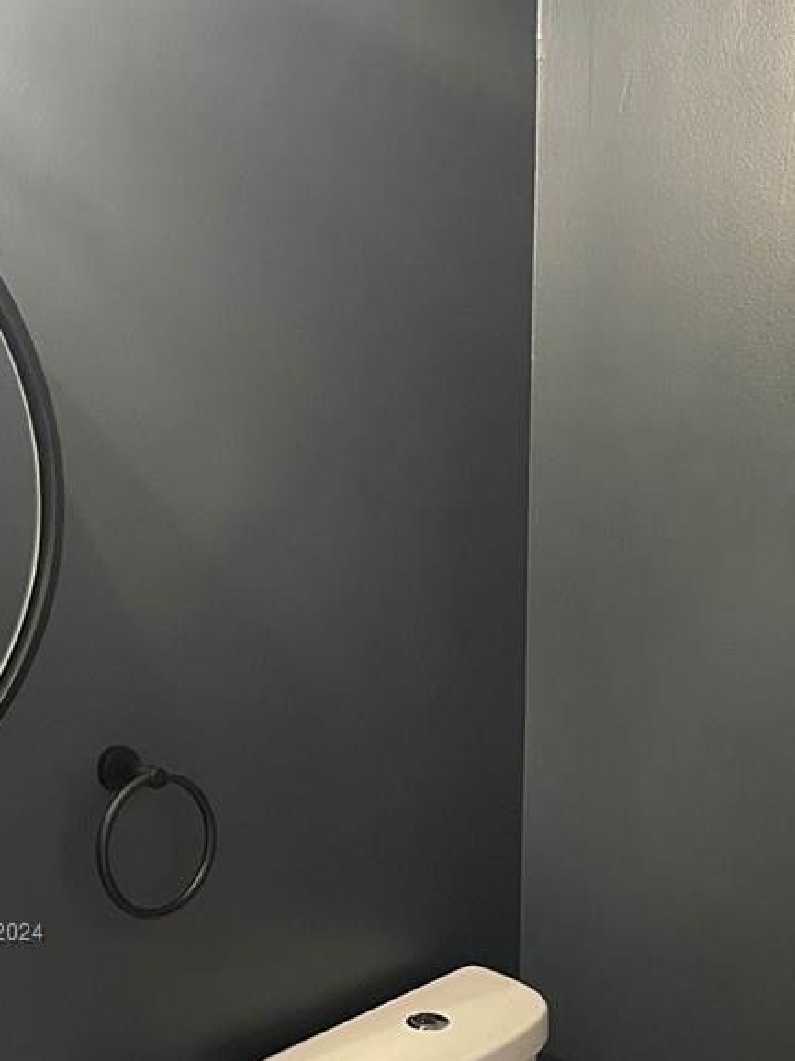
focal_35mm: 54
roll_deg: -0.9
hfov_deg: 26.8
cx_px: 534
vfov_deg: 33.8
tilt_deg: -18.1
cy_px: 934
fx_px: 1655
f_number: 1.6
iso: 500
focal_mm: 4.2
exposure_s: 1/30
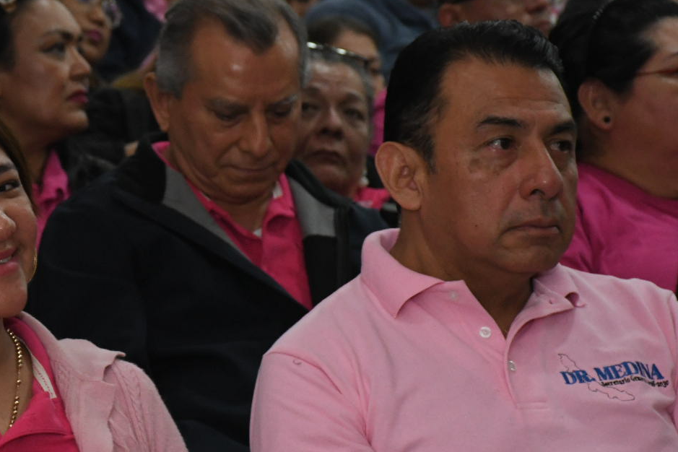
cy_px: 201
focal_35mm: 207
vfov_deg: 6.6
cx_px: 97
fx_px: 3898
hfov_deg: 9.9
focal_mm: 80
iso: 3200
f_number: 8
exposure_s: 1/100
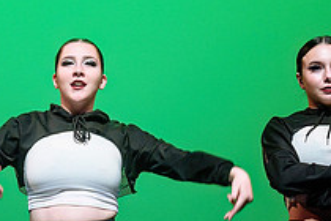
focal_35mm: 229
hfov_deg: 8.9
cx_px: 20
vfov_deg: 6.0
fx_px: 2105
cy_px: 278
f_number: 2.8
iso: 2000
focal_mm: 70
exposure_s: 1/270
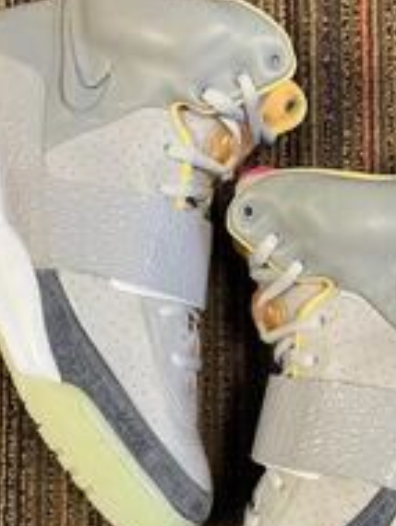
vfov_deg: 36.5
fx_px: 791
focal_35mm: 52
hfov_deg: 28.0
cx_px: 249
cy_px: 338
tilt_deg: -84.1
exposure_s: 1/60
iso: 100
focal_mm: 5.7
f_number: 1.5
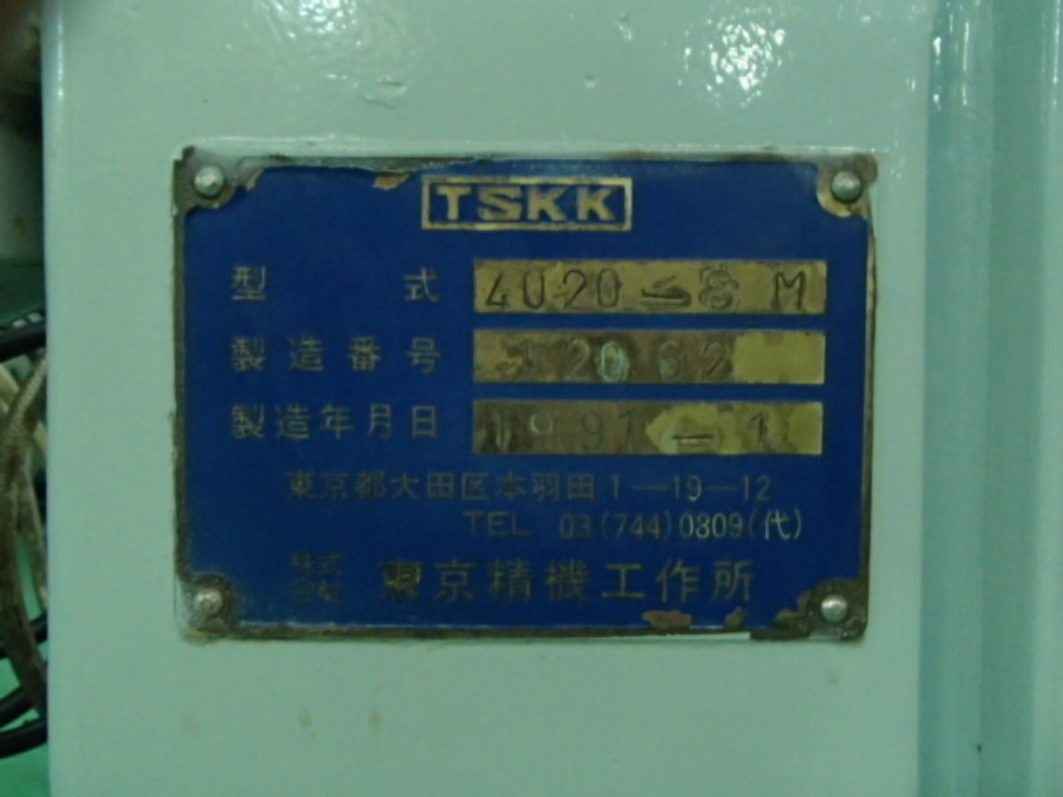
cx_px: 532
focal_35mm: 38
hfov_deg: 49.0
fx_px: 1167
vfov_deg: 37.7
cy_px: 398
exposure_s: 1/10
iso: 800
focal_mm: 6.83
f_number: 4.6
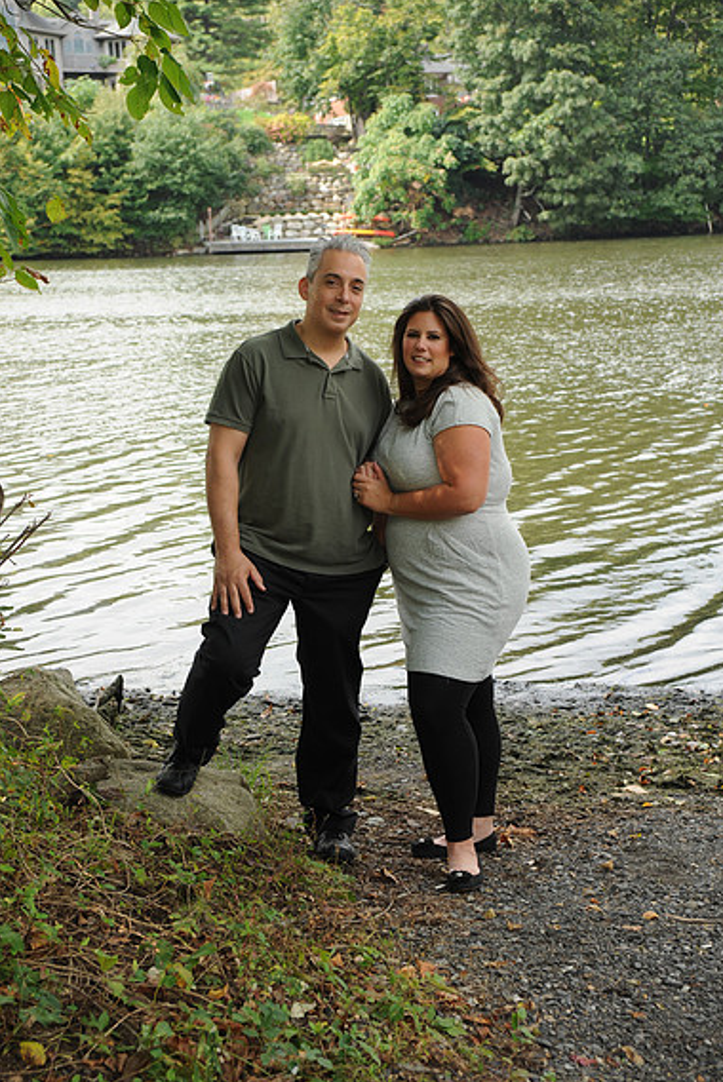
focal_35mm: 56
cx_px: 365
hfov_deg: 24.2
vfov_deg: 35.6
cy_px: 542
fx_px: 1685
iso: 500
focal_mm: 55
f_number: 7.1
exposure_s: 1/250
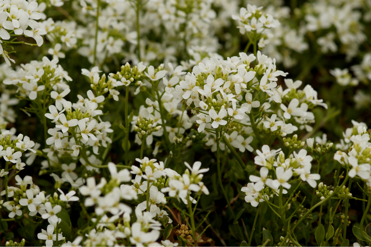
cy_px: 124
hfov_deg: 13.7
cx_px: 186
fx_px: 1546
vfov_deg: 9.1
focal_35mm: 150
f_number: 6.3
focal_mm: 100
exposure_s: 1/160
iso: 200
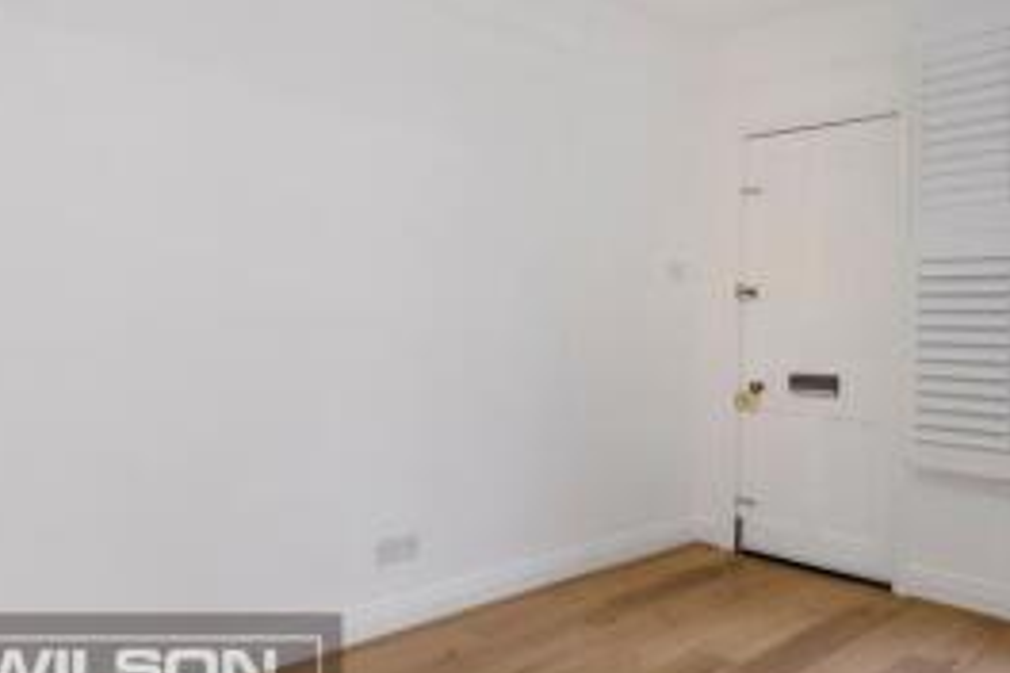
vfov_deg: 47.8
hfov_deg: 63.3
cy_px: 293
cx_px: 761
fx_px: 757
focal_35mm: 27
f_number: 5.6
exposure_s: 1/40
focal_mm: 10
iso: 400
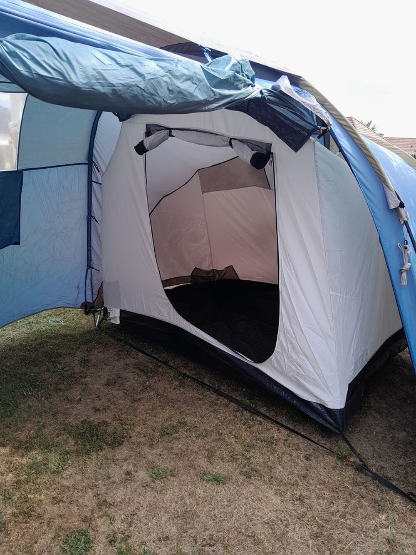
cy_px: 278
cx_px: 208
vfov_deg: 67.3
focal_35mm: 26
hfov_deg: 53.1
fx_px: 417
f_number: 1.8
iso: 40
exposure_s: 1/163
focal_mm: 3.98
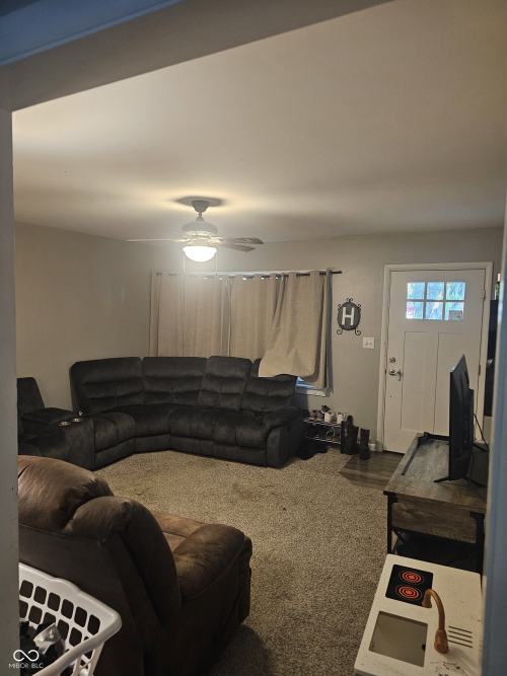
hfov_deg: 58.9
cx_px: 254
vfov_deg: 73.9
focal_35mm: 23
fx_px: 449
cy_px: 338
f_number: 1.7
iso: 640
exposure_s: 1/30
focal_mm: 6.3
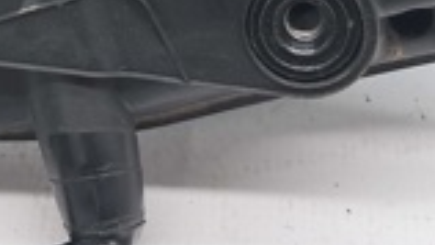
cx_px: 184
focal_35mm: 119
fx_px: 1373
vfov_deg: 9.6
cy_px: -216
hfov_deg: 18.0
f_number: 1.8
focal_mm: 4
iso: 50
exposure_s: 1/50
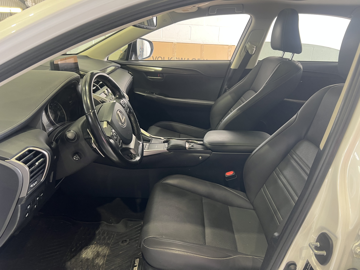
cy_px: 135
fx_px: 270
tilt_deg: -23.8
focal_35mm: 26
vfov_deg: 53.1
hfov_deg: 67.3
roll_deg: -3.2
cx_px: 180
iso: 125
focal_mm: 5.7
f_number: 1.5
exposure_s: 1/64
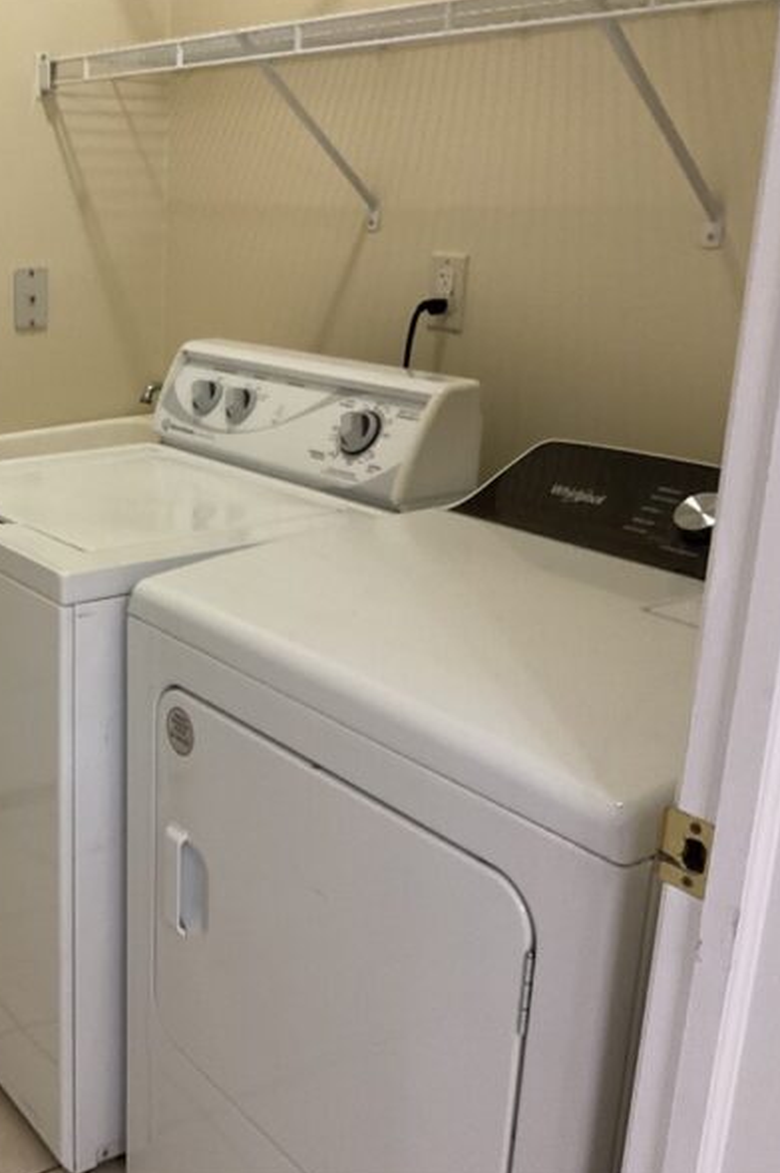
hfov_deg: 30.7
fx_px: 1334
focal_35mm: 41
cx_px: 34
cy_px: 586
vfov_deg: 47.4
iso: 125
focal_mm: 3
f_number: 1.8
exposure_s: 1/60
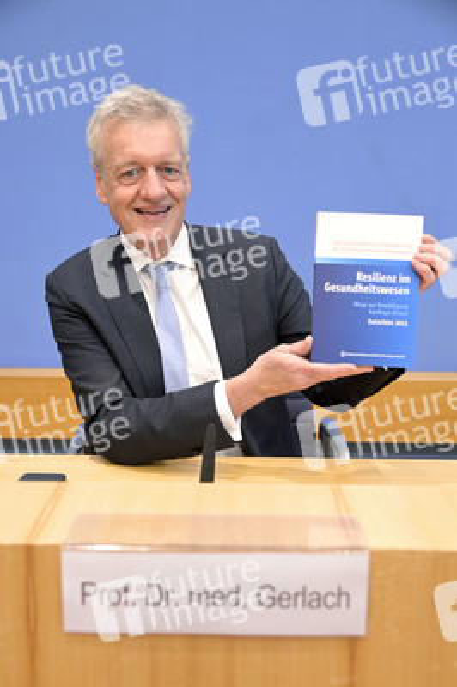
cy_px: 344
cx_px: 228
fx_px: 858
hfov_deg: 29.8
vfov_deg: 43.6
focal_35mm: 45
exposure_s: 1/250
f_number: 4.5
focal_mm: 45
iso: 3200
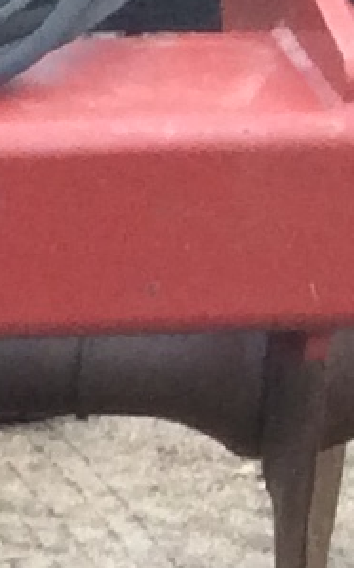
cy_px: 1199
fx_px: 4558
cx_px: -1610
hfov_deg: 3.9
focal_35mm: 295
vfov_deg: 6.8
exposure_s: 1/144
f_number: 2.4
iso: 32
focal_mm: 3.3
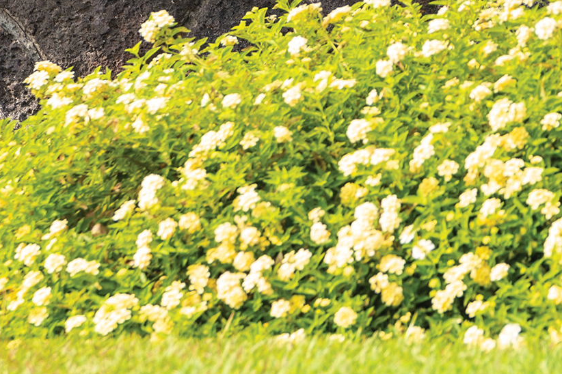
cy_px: -394
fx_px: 11770
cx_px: 398
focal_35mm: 754
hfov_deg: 2.7
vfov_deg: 1.8
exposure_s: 1/400
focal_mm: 155
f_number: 3.5
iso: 64
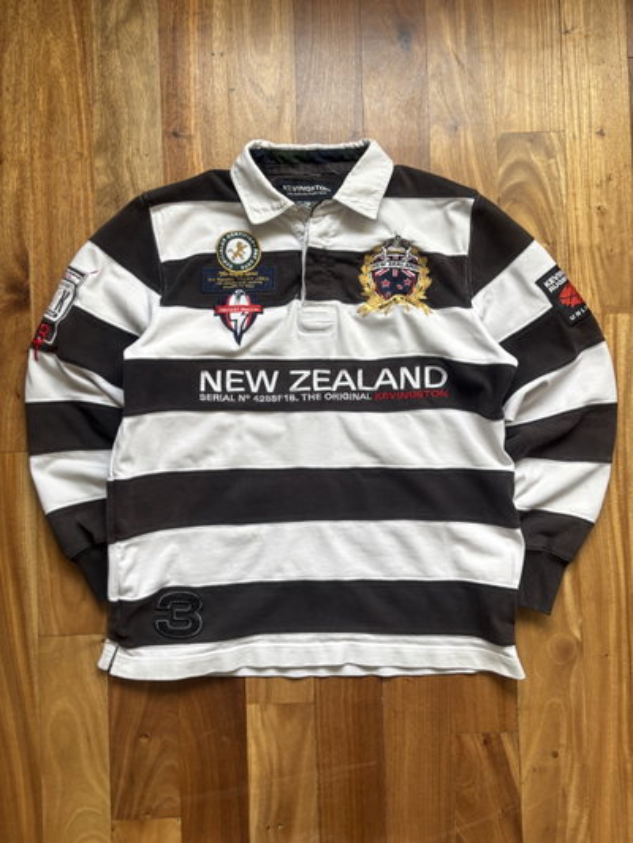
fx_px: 634
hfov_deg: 53.1
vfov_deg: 67.3
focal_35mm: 26
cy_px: 422
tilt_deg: -88.7
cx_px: 316
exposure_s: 1/119
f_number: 1.6
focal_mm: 5.96
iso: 125
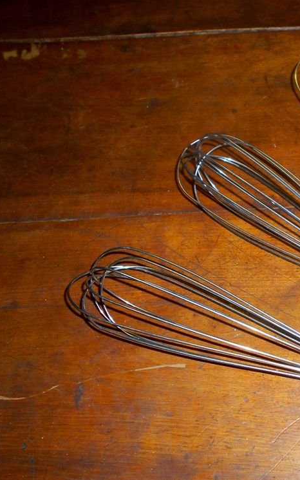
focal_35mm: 37
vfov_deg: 52.7
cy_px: 241
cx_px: 308
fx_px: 484
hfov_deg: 31.5
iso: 80
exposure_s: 1/25
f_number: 3.2
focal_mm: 4.6
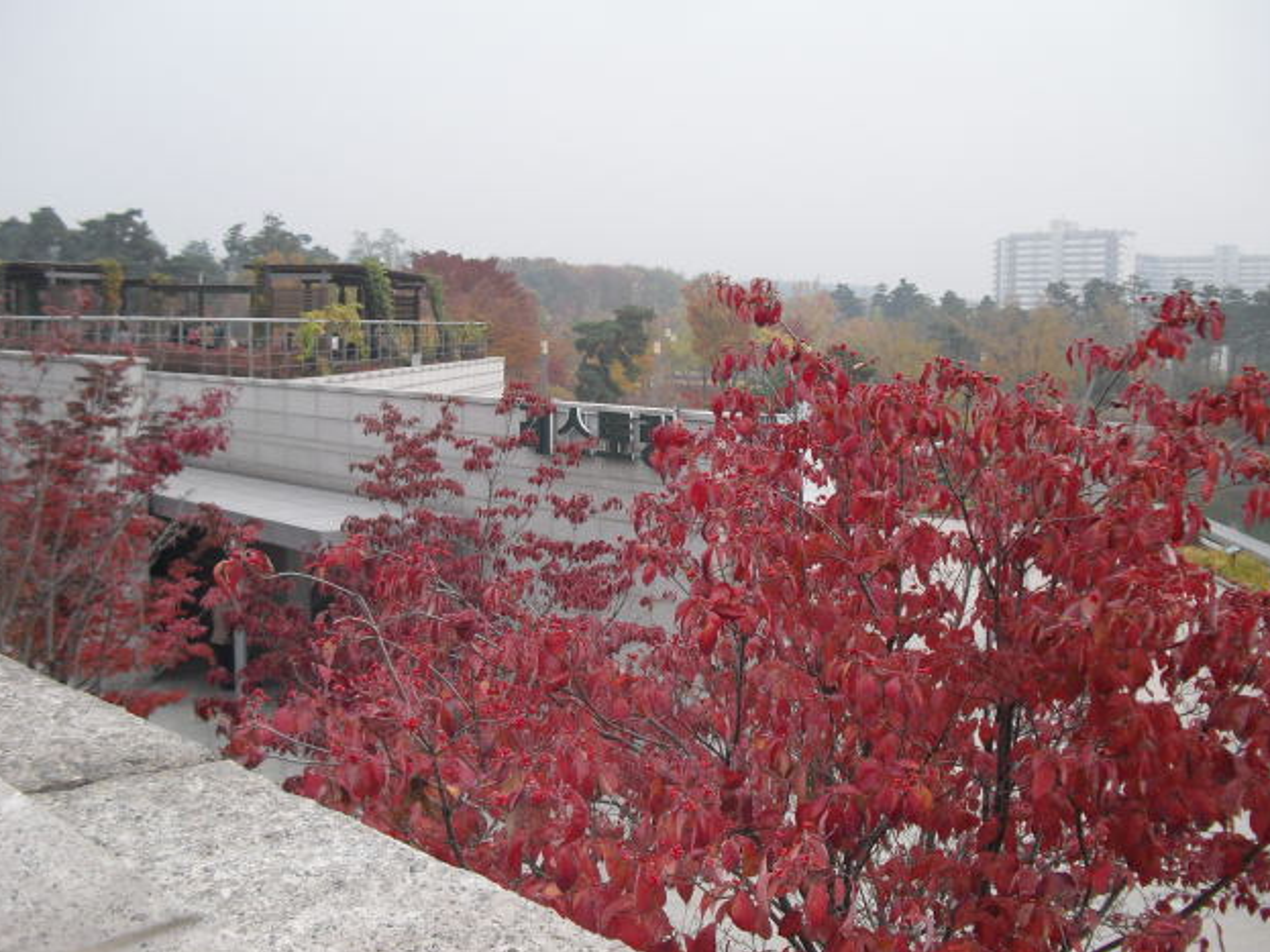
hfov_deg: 50.1
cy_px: 469
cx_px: 638
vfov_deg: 38.7
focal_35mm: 37
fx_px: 1357
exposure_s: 1/320
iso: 100
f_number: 3.1
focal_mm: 6.3
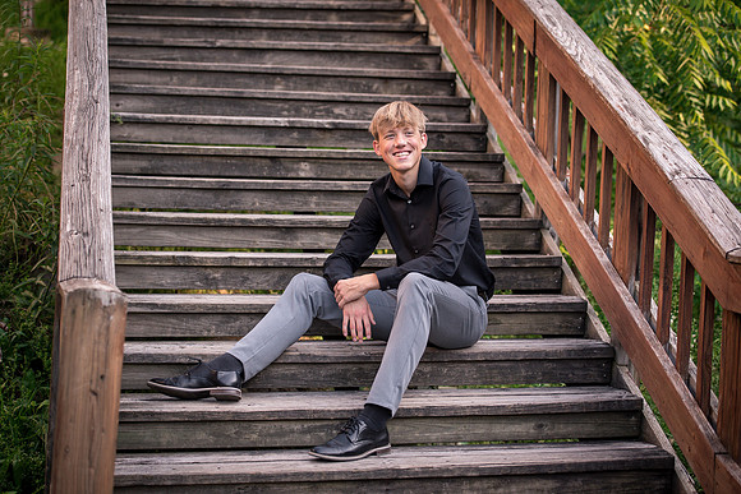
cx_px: 370
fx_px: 1441
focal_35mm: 70
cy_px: 247
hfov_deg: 28.8
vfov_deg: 19.5
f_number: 3.2
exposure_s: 1/640
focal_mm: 70
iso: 800
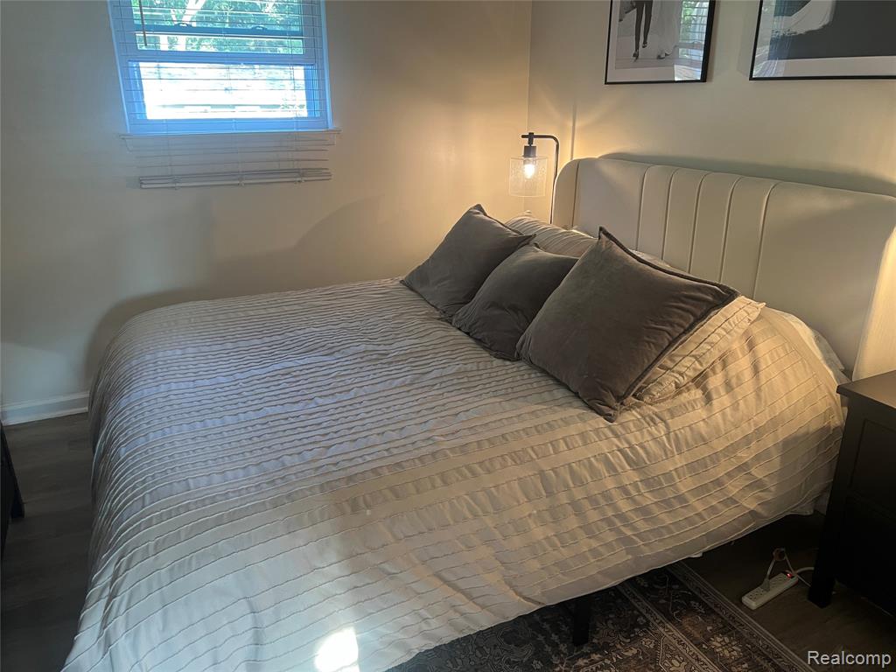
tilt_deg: -19.4
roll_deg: +1.2
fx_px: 673
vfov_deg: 53.1
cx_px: 448
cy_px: 336
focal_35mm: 26
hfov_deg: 67.3
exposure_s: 1/60
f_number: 1.5
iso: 200
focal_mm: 5.7
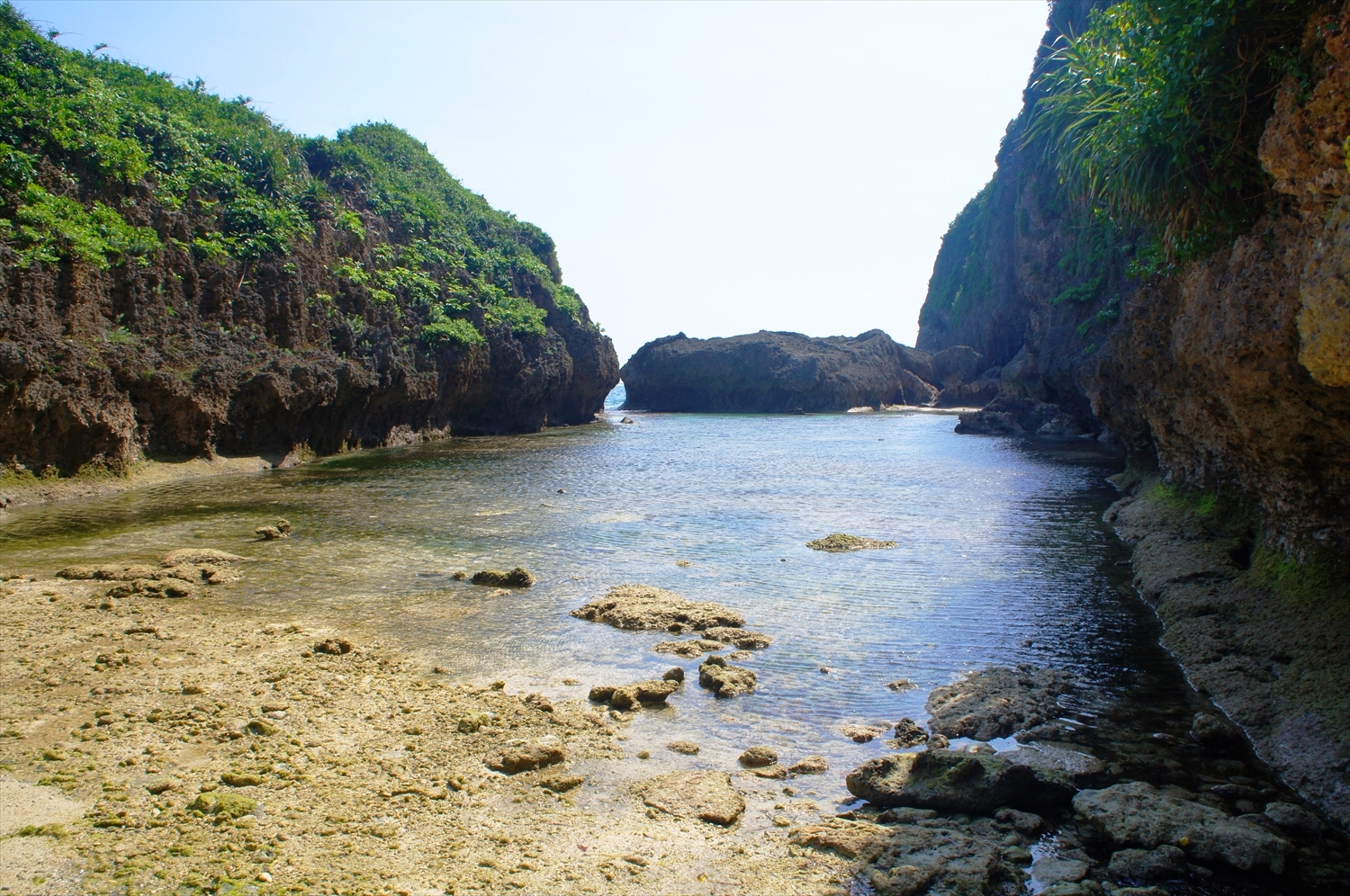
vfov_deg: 47.8
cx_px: 675
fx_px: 1011
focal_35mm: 27
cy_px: 448
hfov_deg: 67.4
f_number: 13
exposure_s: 1/200
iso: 200
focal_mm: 18
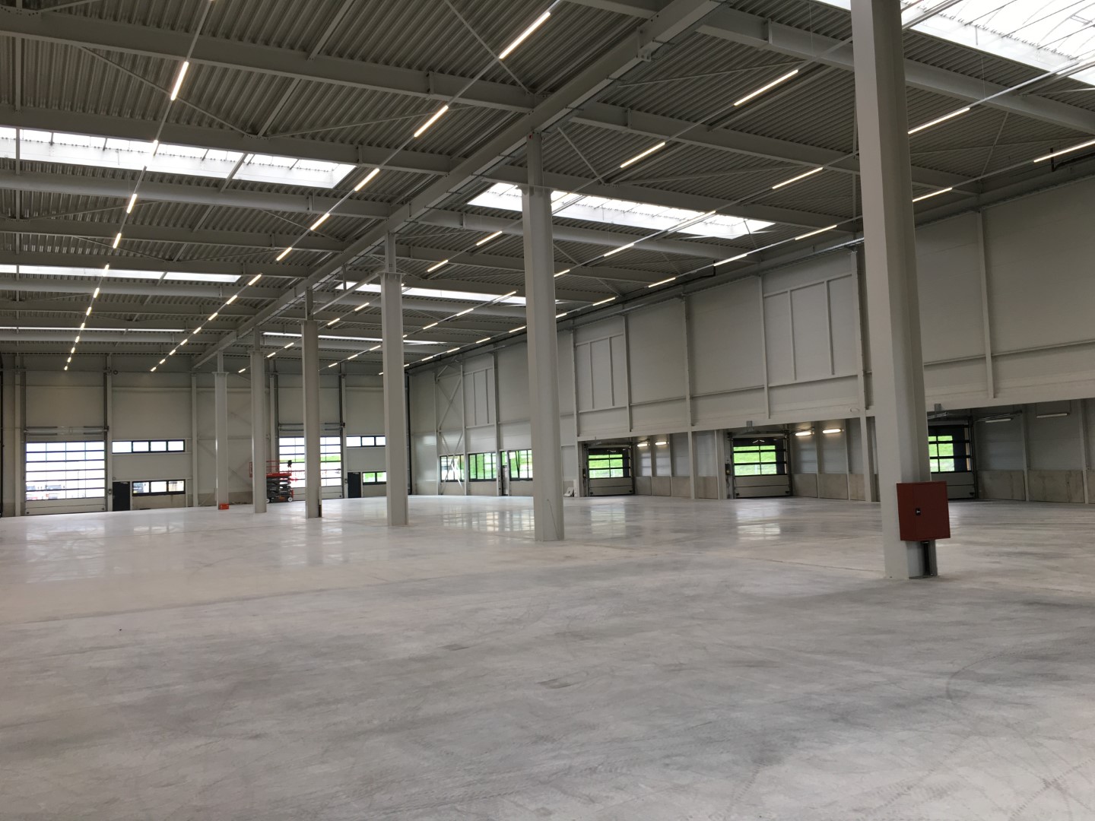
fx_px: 917
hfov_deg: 61.7
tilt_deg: +3.9
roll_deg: +1.8
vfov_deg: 48.2
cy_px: 410
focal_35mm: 29
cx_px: 548
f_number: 2.2
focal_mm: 4.15
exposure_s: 1/100
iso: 32
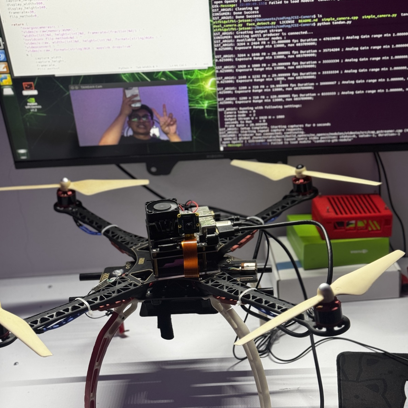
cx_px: 204
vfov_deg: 30.0
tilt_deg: -18.2
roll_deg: +4.3
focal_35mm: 57
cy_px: 178
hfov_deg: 30.0
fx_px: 760
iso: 250
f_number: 1.78
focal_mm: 6.76
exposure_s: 1/50
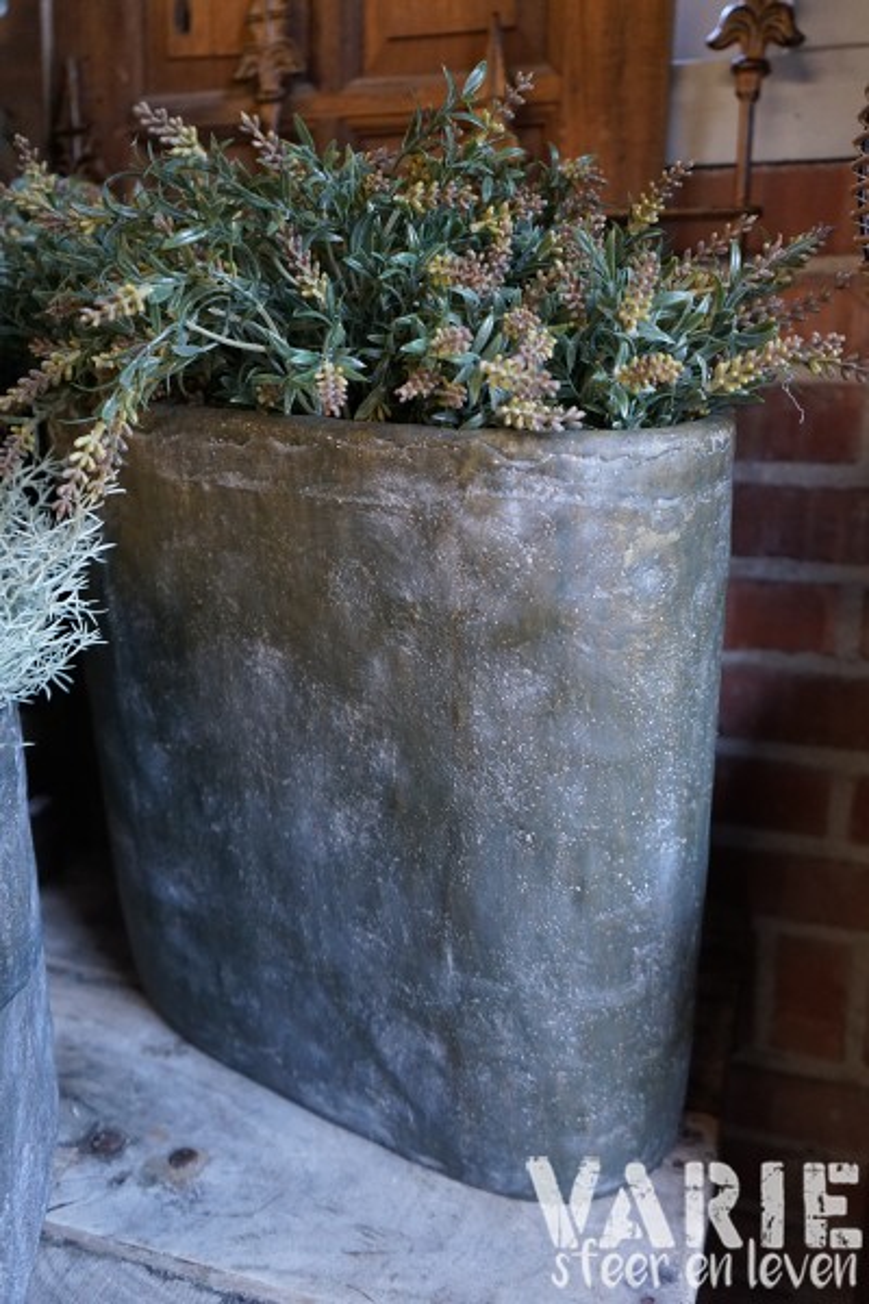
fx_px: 1122
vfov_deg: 60.3
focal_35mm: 31
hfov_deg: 42.3
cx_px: 434
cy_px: 652
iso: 2500
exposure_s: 1/160
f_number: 4
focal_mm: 31
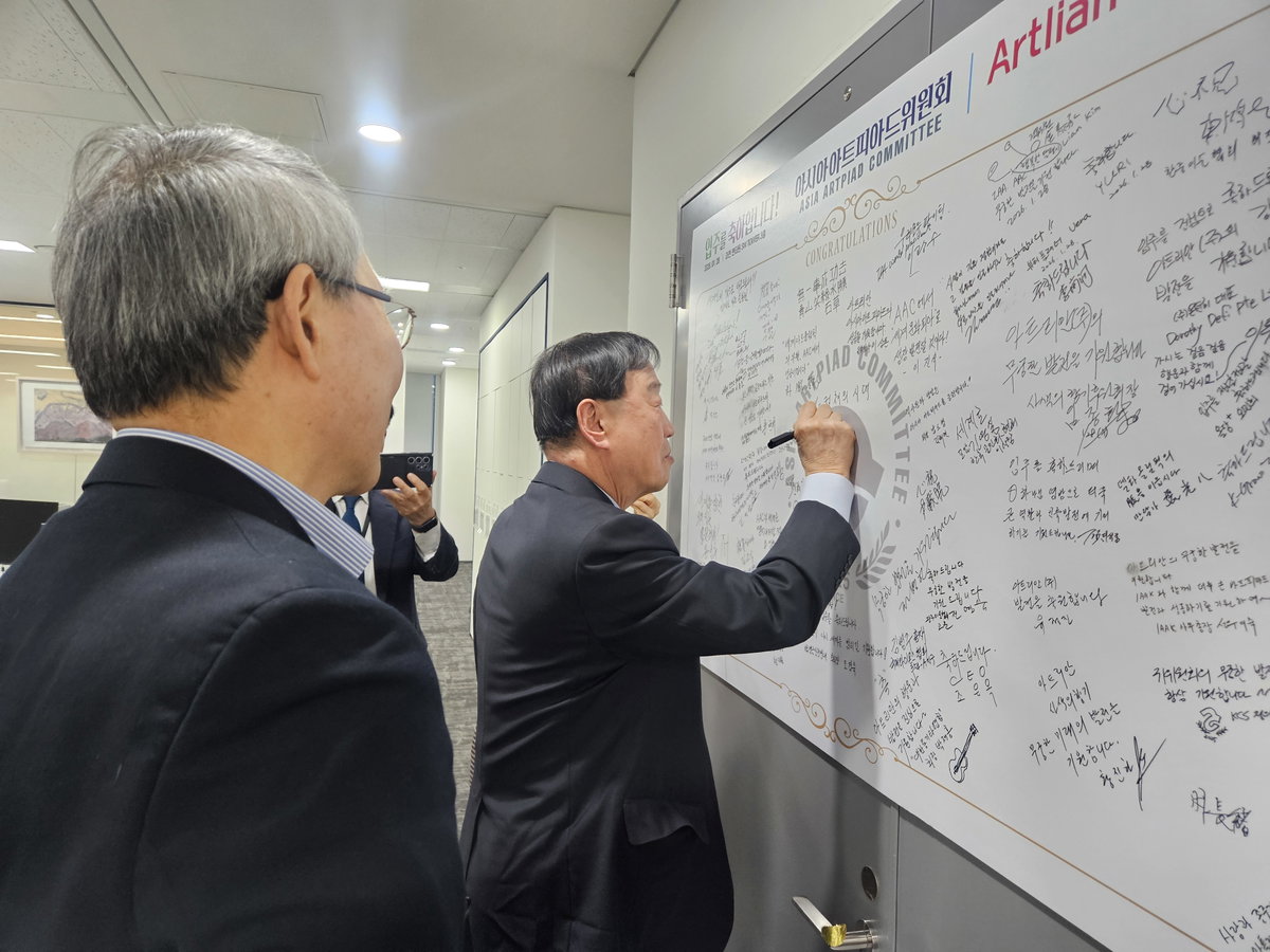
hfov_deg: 73.9
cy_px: 476
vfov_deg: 58.9
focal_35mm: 23
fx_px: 844
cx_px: 635
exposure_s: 1/120
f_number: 1.8
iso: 250
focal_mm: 5.4
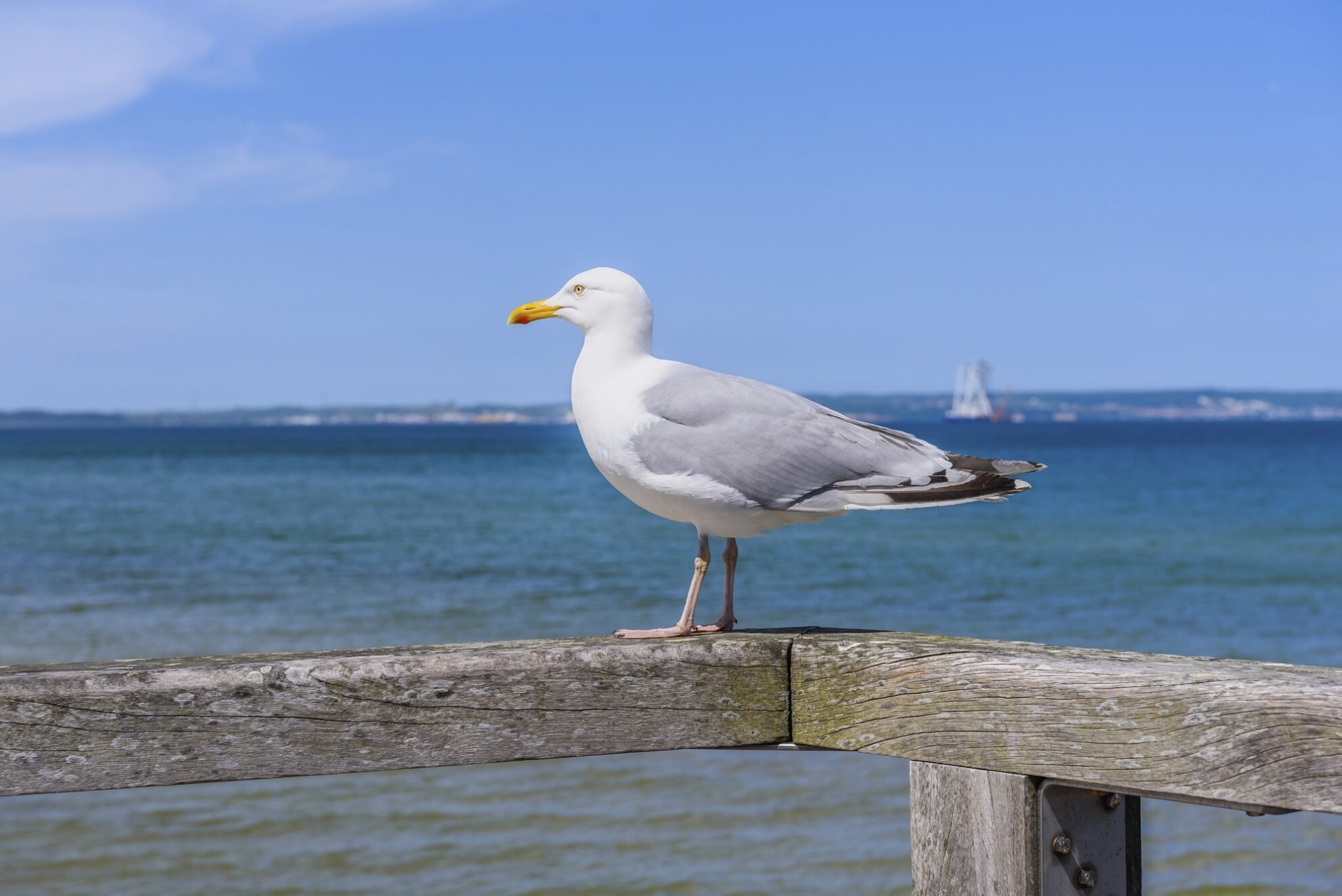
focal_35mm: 70
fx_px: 2610
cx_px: 671
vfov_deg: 19.5
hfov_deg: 28.8
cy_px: 448
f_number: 8
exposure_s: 1/800
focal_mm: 70
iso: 100
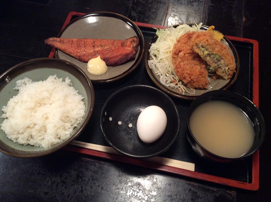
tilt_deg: -62.4
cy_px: 101
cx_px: 136
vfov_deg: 44.0
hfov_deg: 56.9
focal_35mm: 32
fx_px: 250
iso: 160
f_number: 2.4
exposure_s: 1/24
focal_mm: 3.3
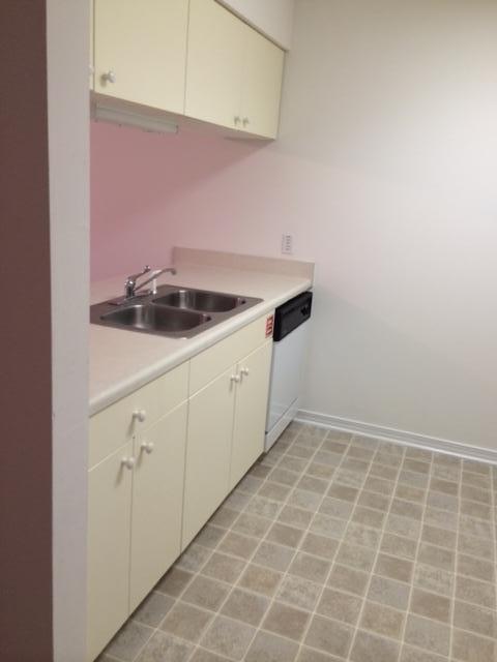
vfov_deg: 60.0
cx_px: 248
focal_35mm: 30
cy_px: 331
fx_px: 574
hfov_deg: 46.8
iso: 50
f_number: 2.2
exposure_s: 1/30
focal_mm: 4.12
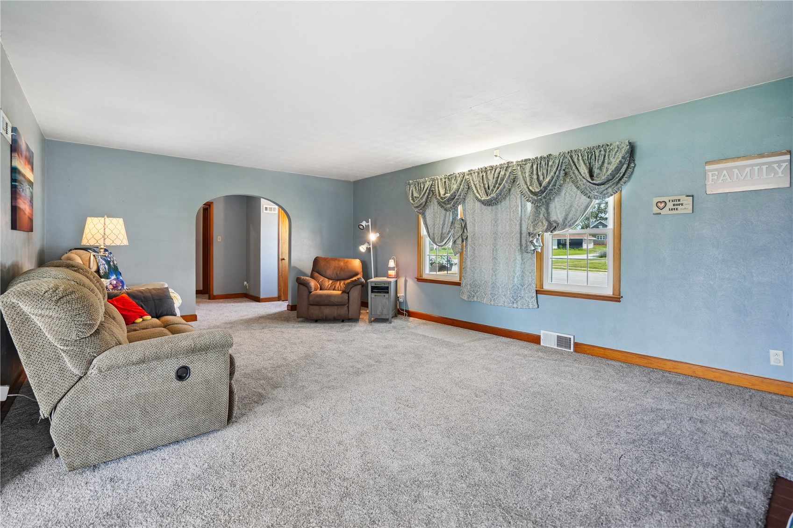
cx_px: 396
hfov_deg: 96.7
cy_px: 264
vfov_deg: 73.7
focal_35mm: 16
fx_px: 352
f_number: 4.5
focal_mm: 16
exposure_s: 1/40
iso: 400
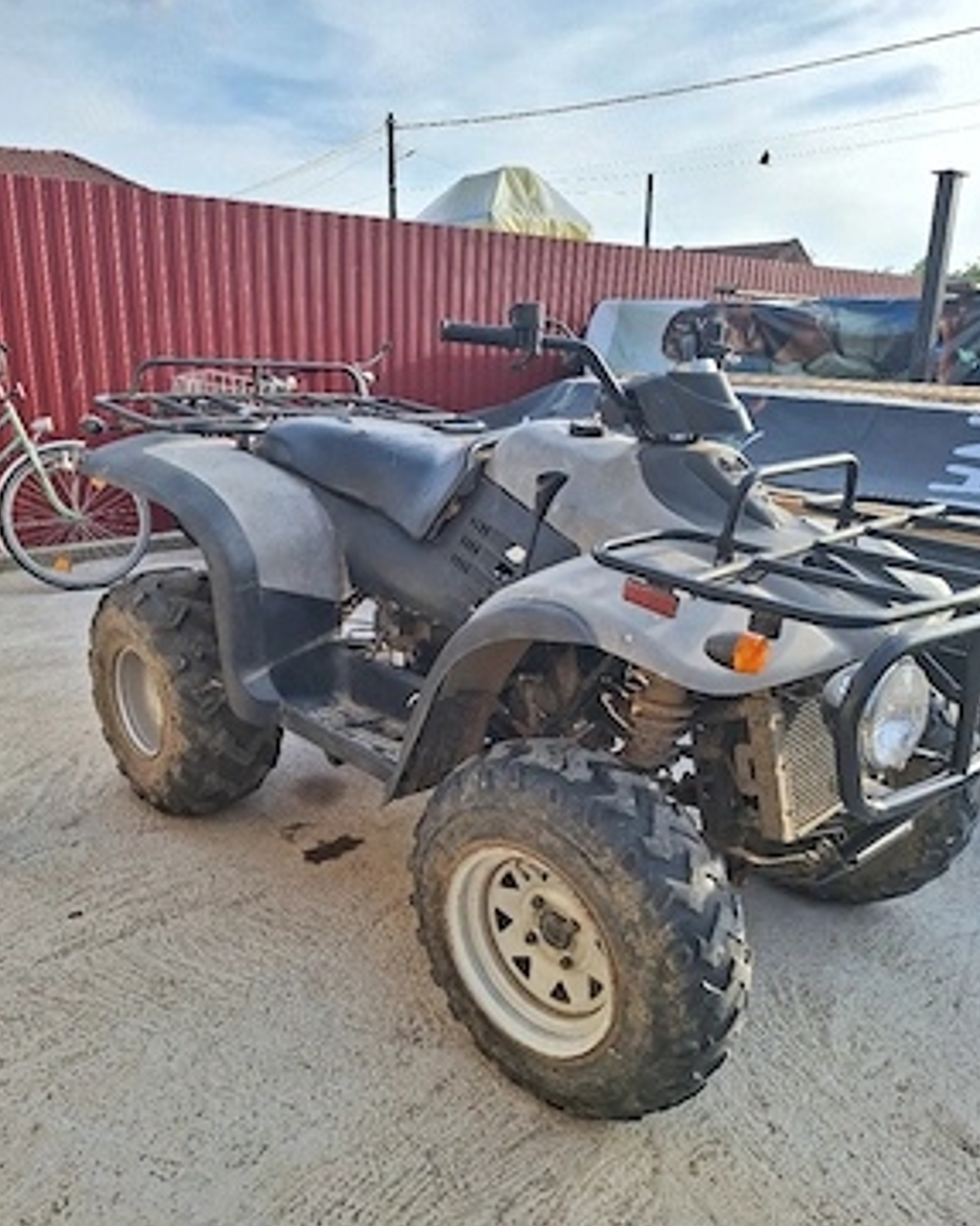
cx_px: 478
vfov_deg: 68.0
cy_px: 652
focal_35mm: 25
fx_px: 907
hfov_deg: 56.8
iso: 40
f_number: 1.8
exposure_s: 1/769
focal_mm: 5.54
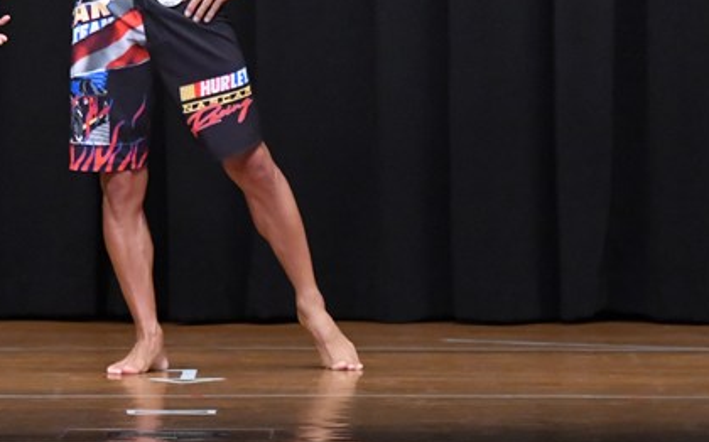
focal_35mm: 423
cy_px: 22
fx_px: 8169
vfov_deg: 3.1
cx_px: 183
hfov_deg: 5.0
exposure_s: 1/400
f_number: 5.6
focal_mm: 150
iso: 8000
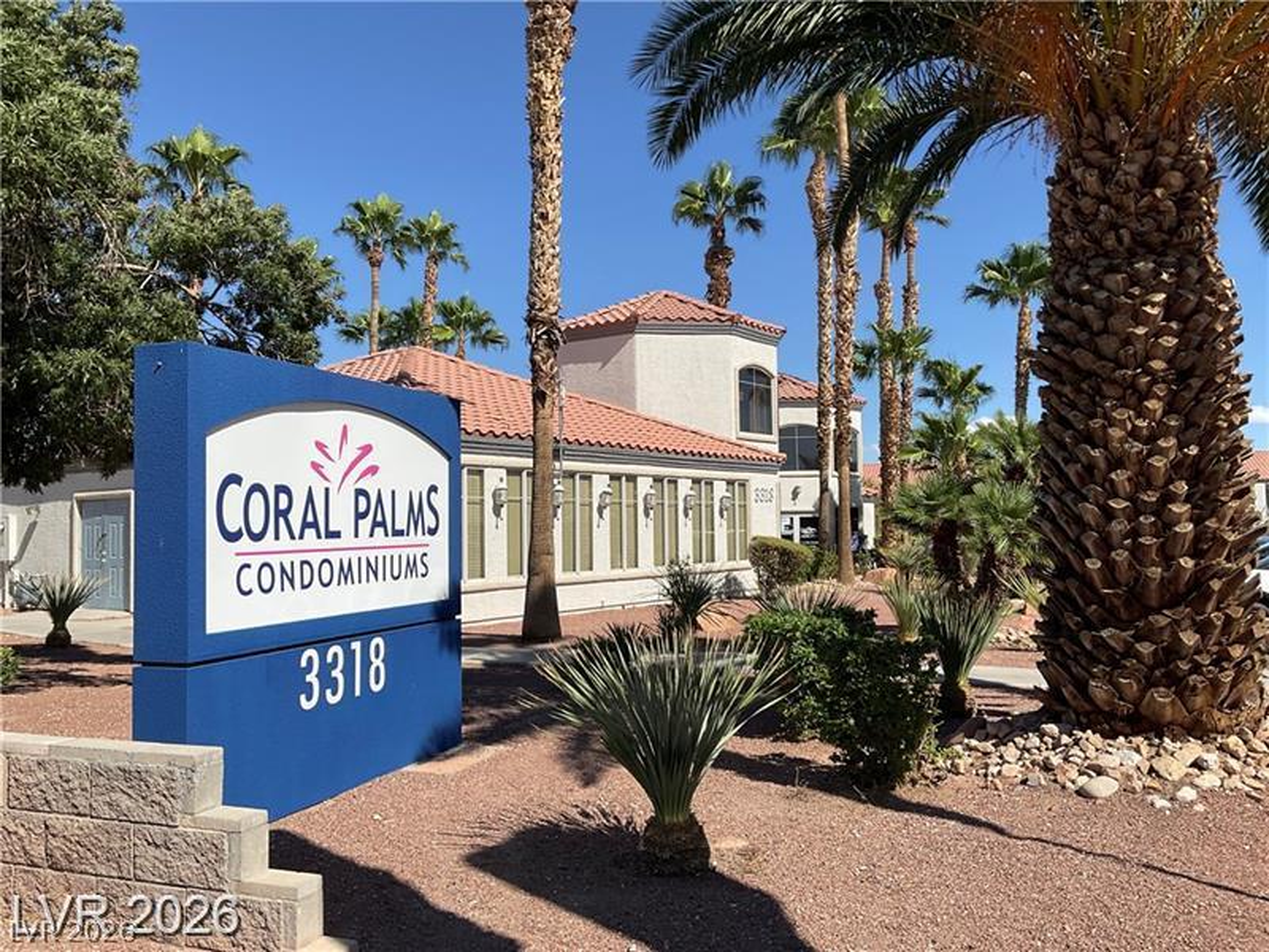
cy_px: 476
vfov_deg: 48.2
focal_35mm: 29
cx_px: 634
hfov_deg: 61.7
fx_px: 1063
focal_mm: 3
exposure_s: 1/2801
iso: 16
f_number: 1.8
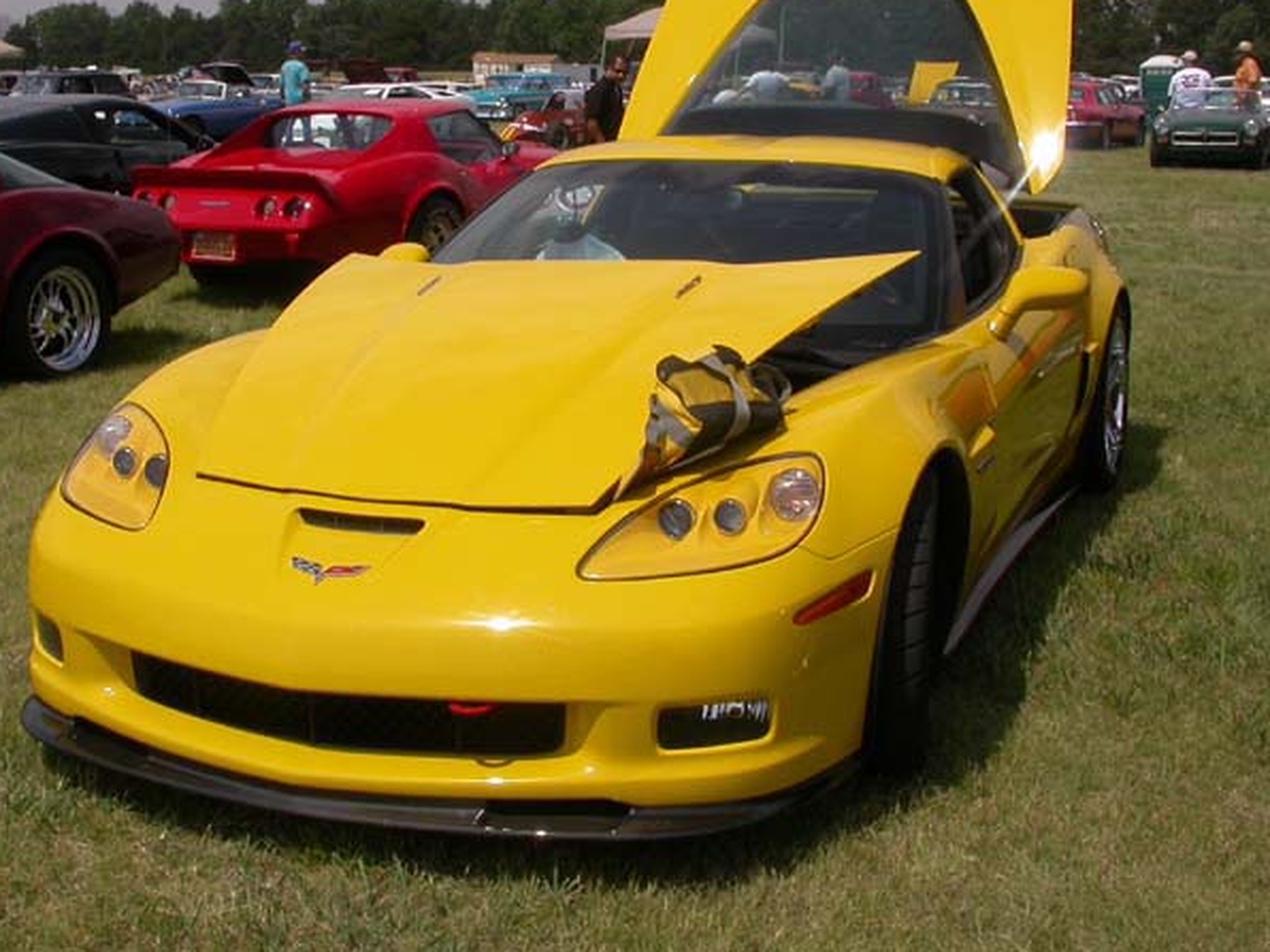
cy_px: 373
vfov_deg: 28.5
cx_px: 554
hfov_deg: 37.4
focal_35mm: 51
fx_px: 1871
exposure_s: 1/663
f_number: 7.5
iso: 100
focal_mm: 7.85
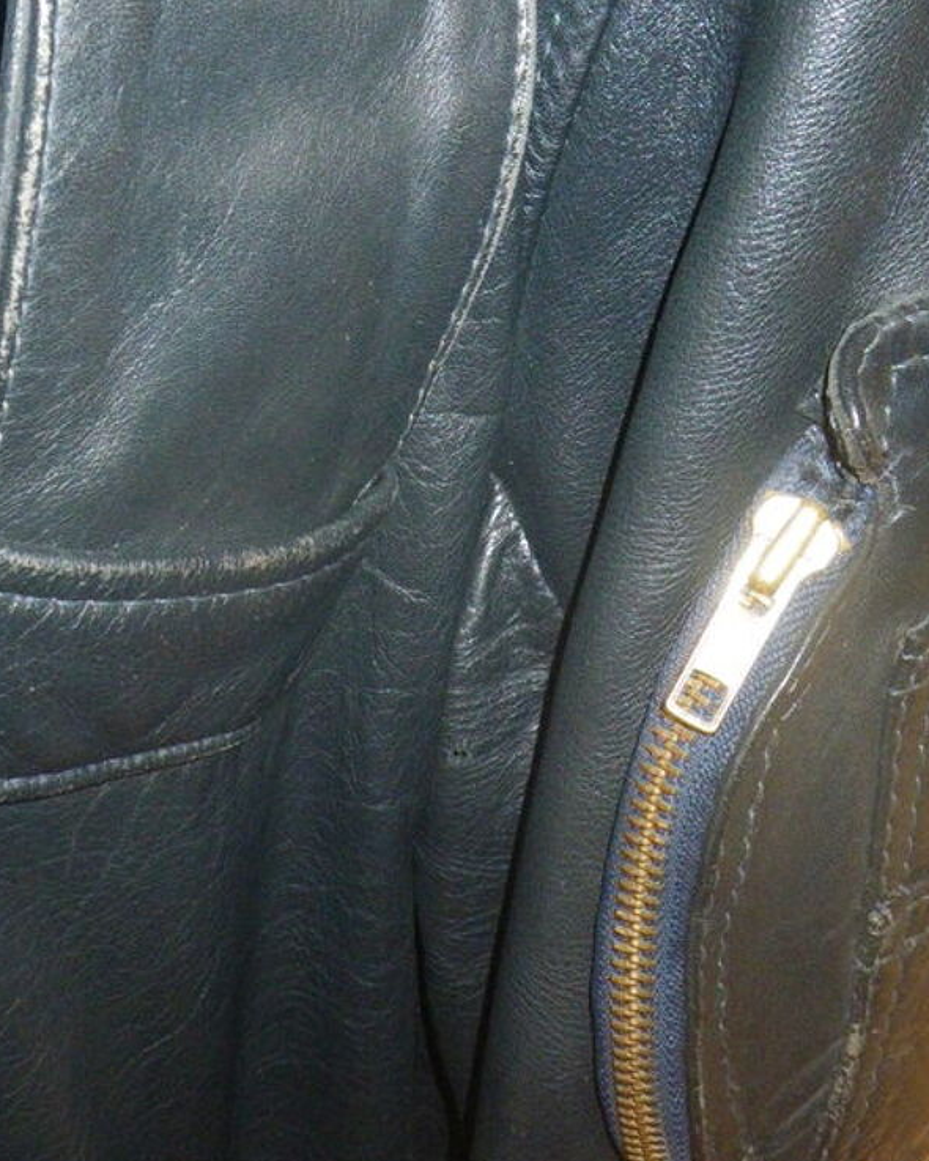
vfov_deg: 31.0
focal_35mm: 60
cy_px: 319
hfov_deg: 25.1
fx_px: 2061
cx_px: 242
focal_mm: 6.1
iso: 400
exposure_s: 1/50
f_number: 3.8
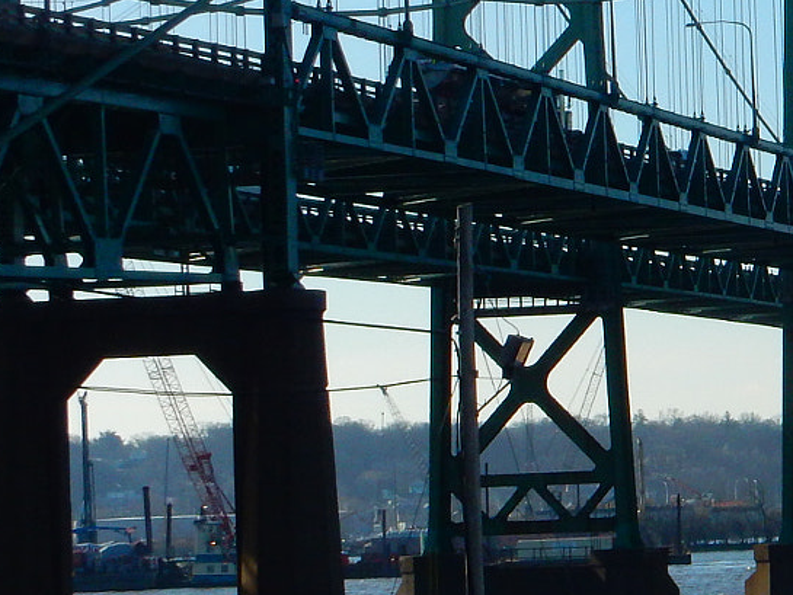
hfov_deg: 11.0
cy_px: 310
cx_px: 992
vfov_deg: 8.4
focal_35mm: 176
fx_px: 4033
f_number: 4.5
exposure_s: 1/1600
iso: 200
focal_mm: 10.7
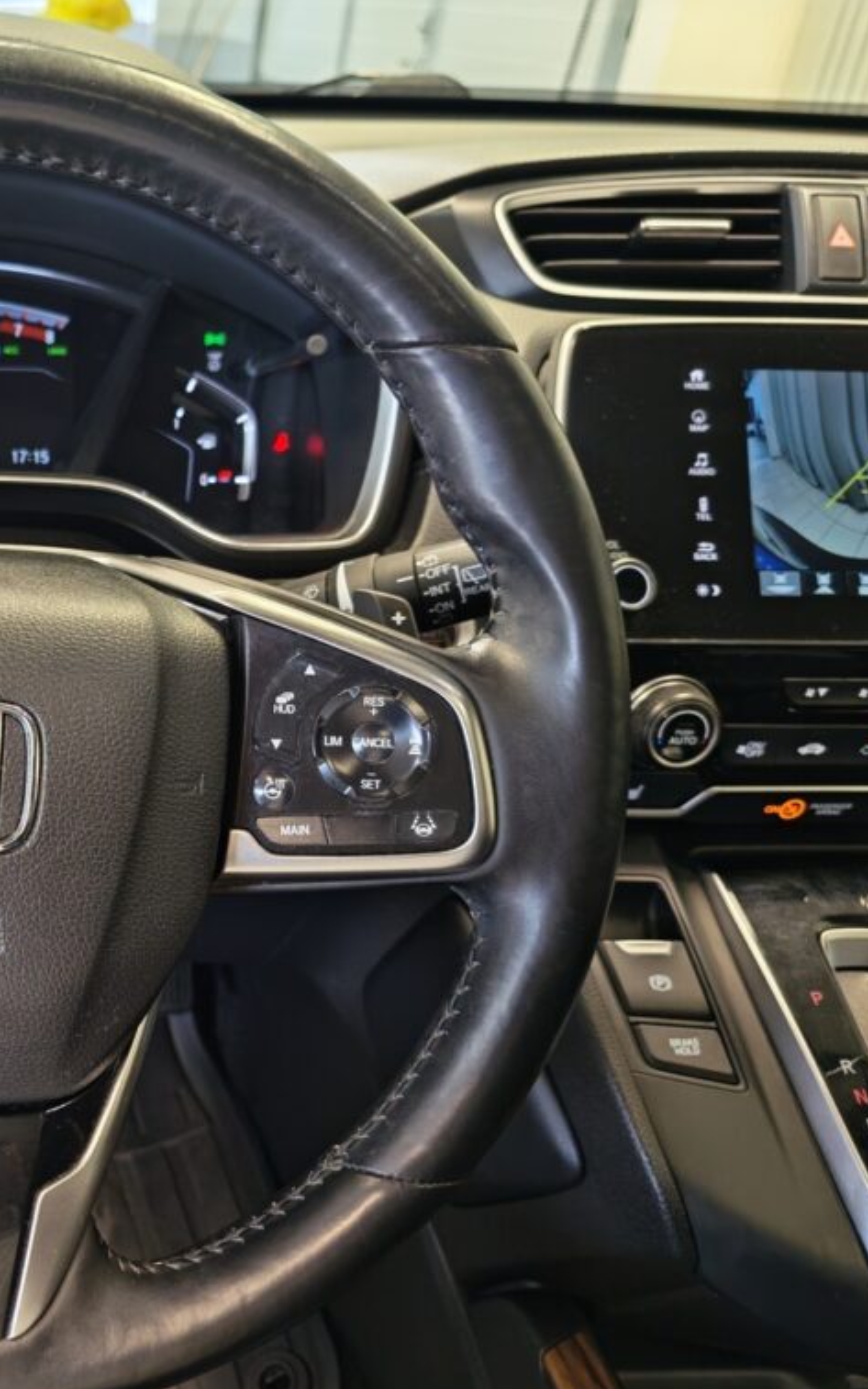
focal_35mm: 33
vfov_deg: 58.1
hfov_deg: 34.8
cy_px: 701
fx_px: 1249
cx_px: -2
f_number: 1.6
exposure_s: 1/50
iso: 250
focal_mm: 5.4
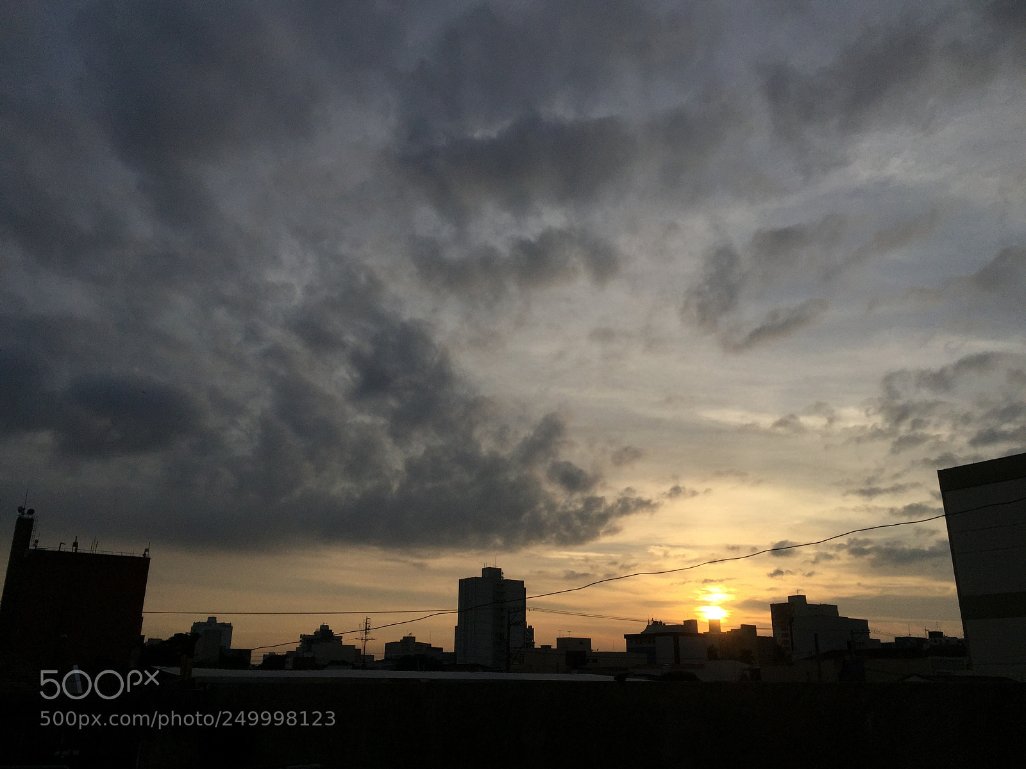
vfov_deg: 48.2
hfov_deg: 61.7
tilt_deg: +19.2
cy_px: 384
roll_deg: -2.2
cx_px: 513
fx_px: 860
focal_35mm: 29
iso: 32
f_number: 2.2
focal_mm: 4.15
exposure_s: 1/4405
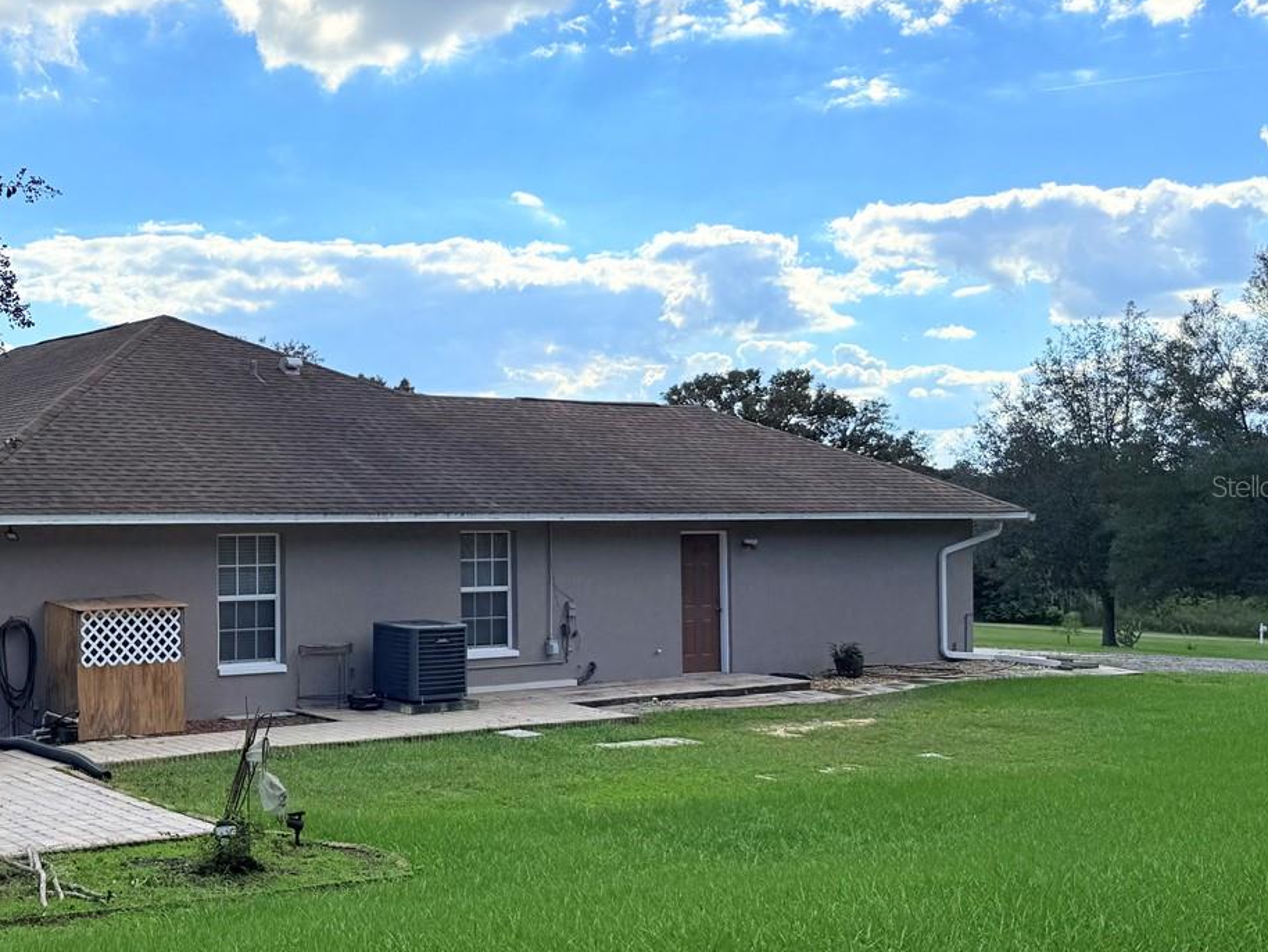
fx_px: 1539
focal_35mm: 42
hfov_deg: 42.5
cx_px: 233
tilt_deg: +1.4
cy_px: 486
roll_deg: +0.0
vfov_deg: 34.4
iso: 80
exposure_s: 1/6711
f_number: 1.78
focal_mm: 6.76
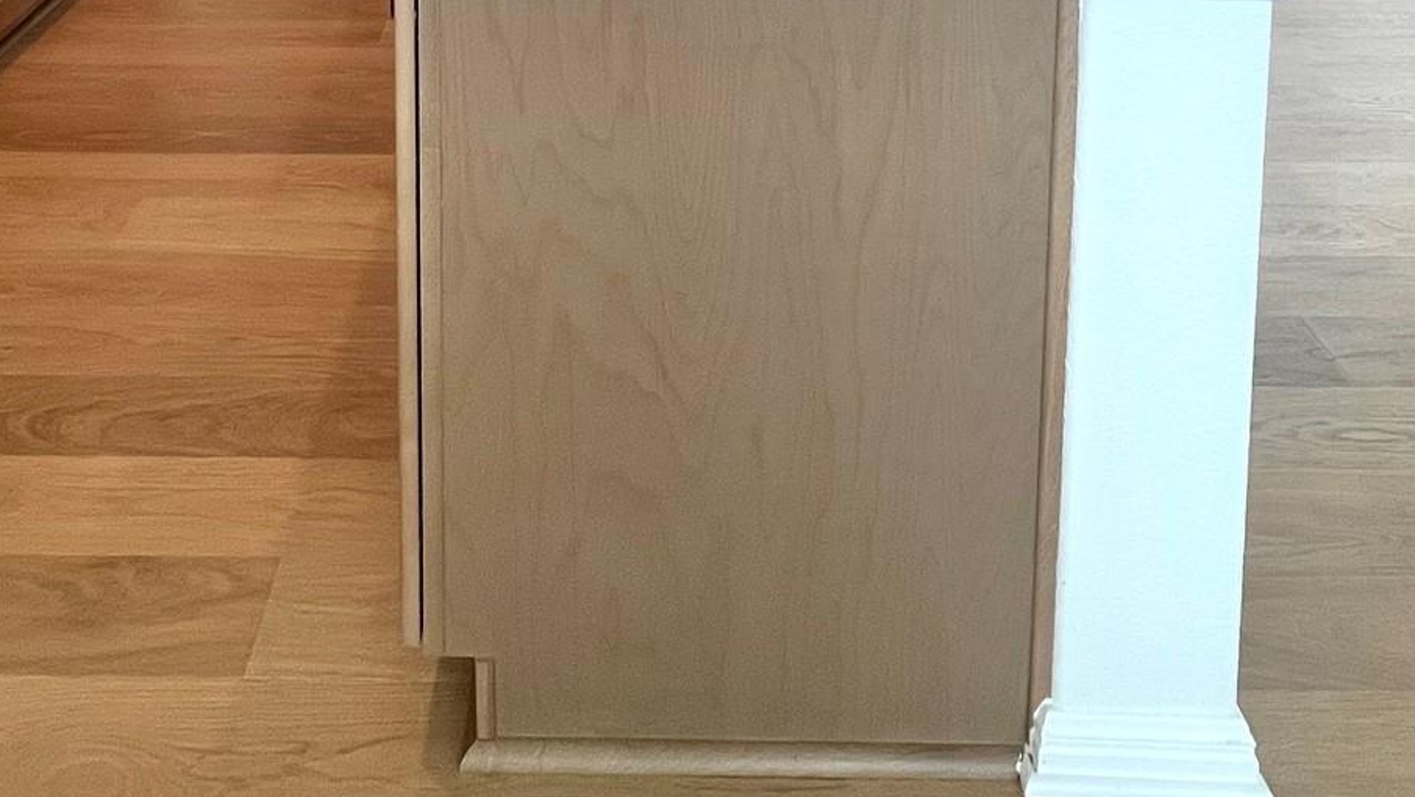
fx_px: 1201
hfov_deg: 60.7
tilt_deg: -6.6
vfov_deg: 27.2
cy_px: -361
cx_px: 604
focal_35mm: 32
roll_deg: -0.1
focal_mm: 1.57
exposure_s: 1/120
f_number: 1.8
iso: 80
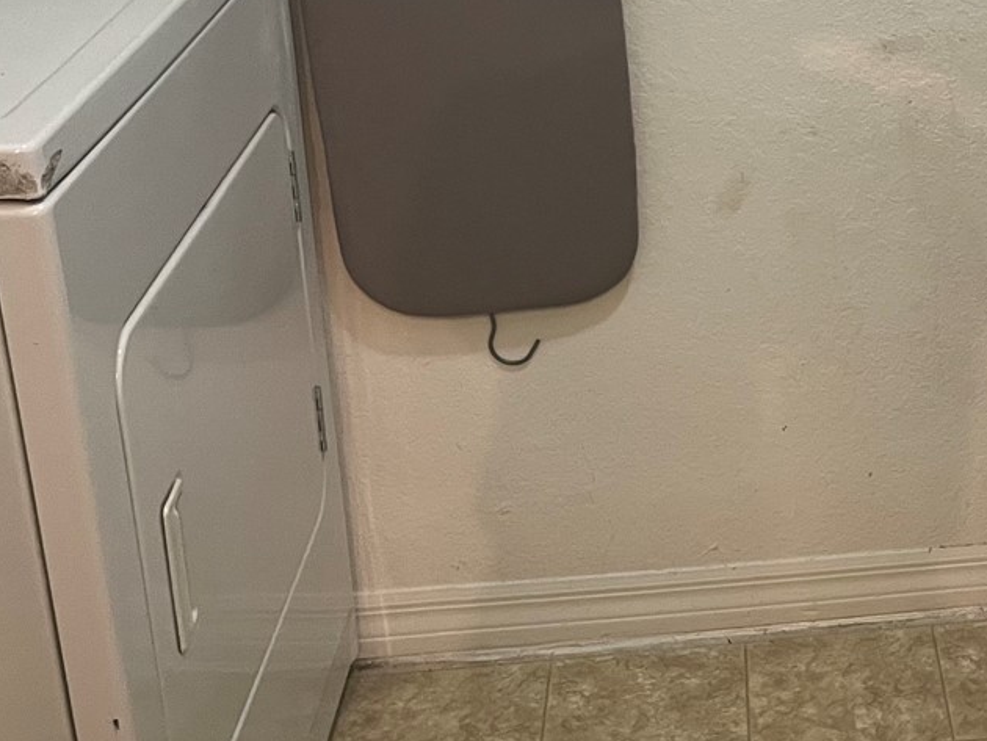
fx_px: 1883
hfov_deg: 26.9
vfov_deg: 22.1
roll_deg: -2.6
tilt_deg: -20.8
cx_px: 1098
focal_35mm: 66
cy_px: 218
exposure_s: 1/60
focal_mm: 5.1
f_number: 1.6
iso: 200
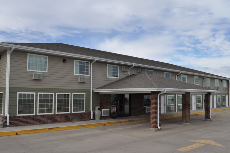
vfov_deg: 38.8
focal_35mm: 34
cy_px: 83
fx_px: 217
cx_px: 120
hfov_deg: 55.8
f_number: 9
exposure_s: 1/320
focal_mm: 20
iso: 200
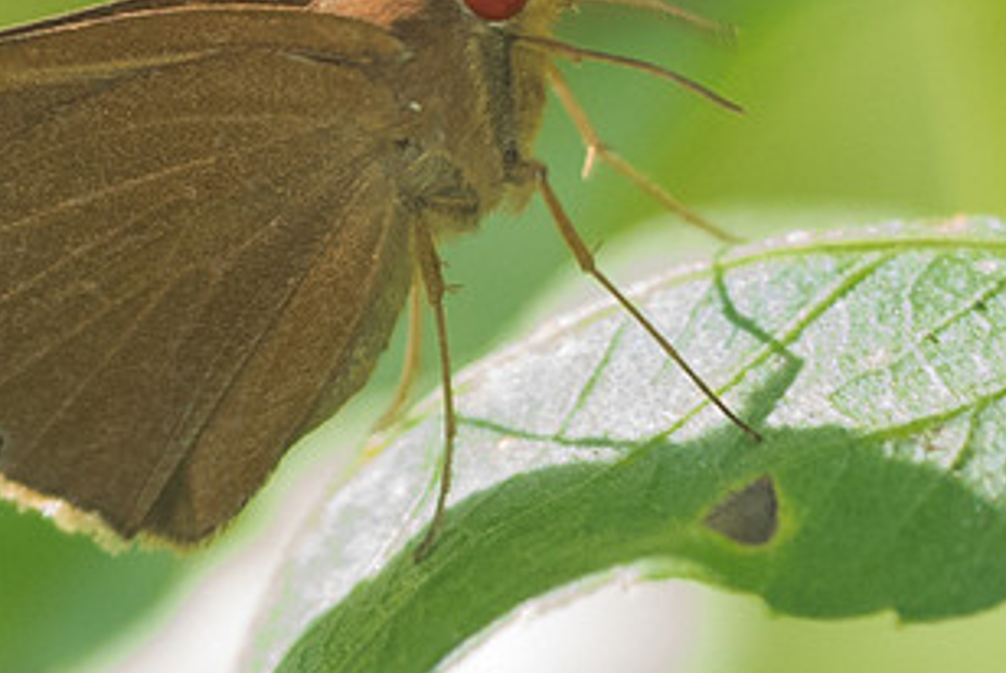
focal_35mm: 1231
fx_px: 34431
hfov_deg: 1.7
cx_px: -260
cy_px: 279
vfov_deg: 1.1
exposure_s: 1/250
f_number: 3.5
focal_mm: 150
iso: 1000
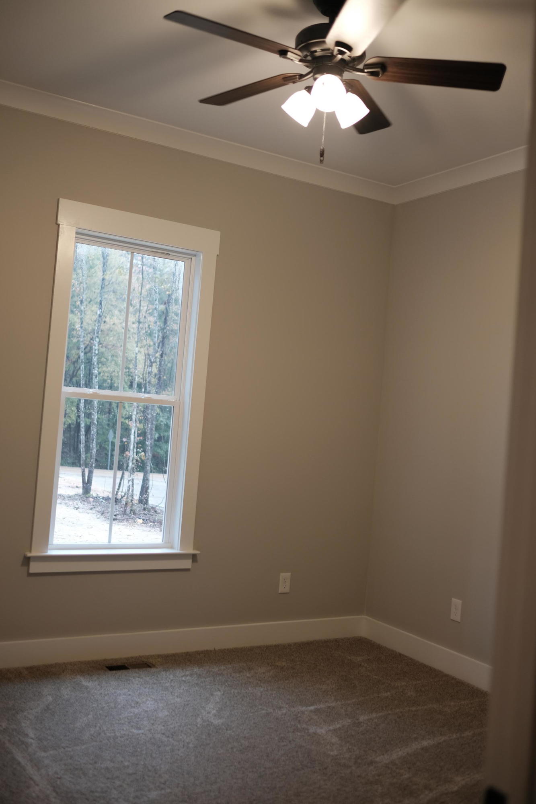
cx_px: 268
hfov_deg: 37.8
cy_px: 402
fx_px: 782
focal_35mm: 35
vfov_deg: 54.4
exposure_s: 1/85
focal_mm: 23
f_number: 1.4
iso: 200
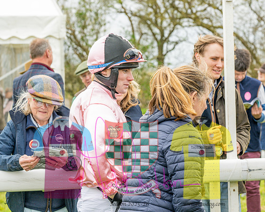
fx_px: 1069
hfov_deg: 14.1
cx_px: 132
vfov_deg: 11.3
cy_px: 106
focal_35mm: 136
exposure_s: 1/500
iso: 400
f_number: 5
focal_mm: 81
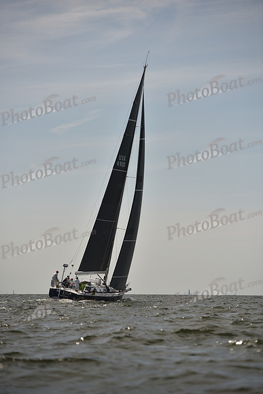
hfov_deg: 11.0
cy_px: 197
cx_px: 132
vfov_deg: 16.4
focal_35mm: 125
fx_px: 1369
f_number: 3.2
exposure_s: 1/3200
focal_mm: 125
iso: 250
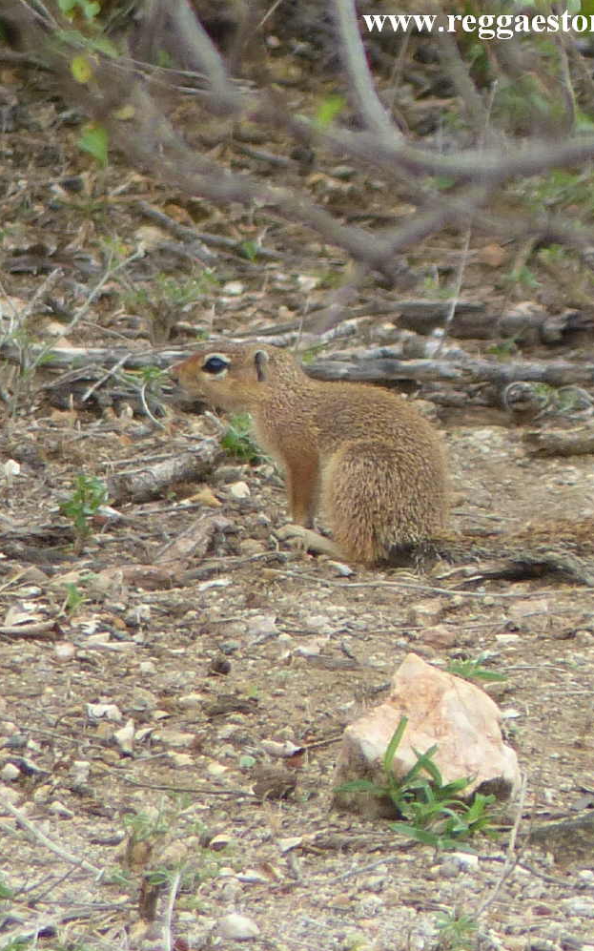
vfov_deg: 3.3
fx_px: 16528
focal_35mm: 638
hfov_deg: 2.1
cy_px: 476
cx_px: 324
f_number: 2.8
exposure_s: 1/640
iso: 200
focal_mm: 108
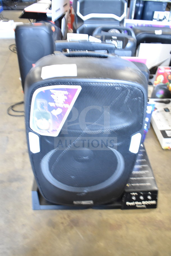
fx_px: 224
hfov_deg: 41.7
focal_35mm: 32
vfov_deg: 59.5
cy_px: 128
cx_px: 86
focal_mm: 21
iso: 2000
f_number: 3.8
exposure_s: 1/30
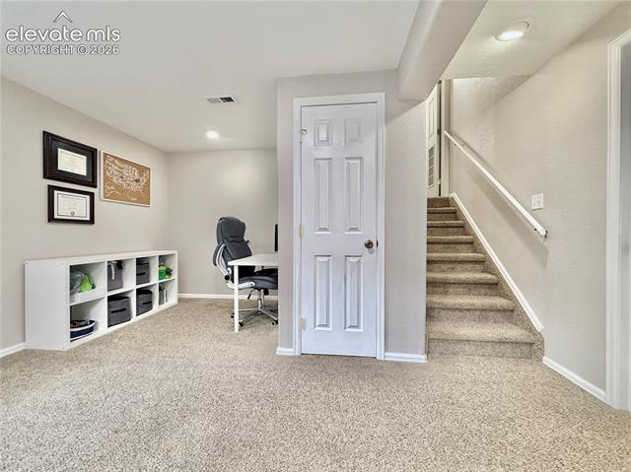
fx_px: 255
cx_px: 316
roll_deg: -0.3
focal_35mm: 14
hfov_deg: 102.1
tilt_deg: +0.8
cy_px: 236
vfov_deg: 85.6
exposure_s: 1/60
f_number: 2.2
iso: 200
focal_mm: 2.22
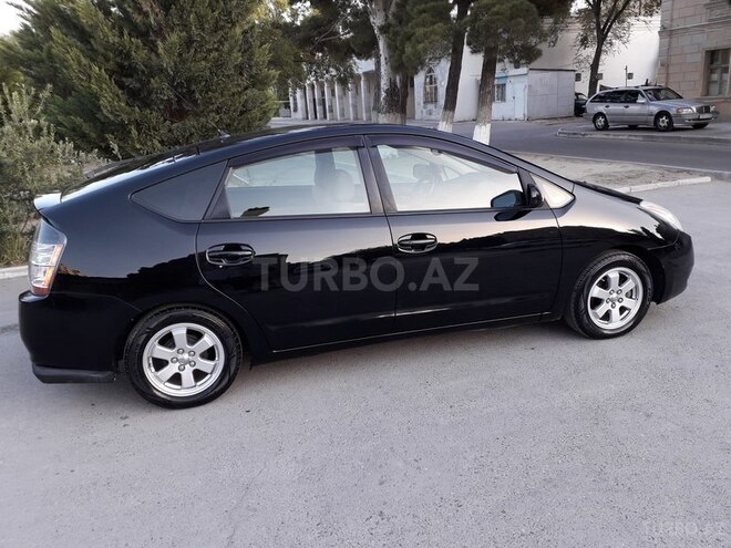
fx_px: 570
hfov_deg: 65.3
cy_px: 274
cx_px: 366
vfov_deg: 51.4
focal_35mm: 27
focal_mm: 3.6
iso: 40
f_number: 1.9
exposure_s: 1/105
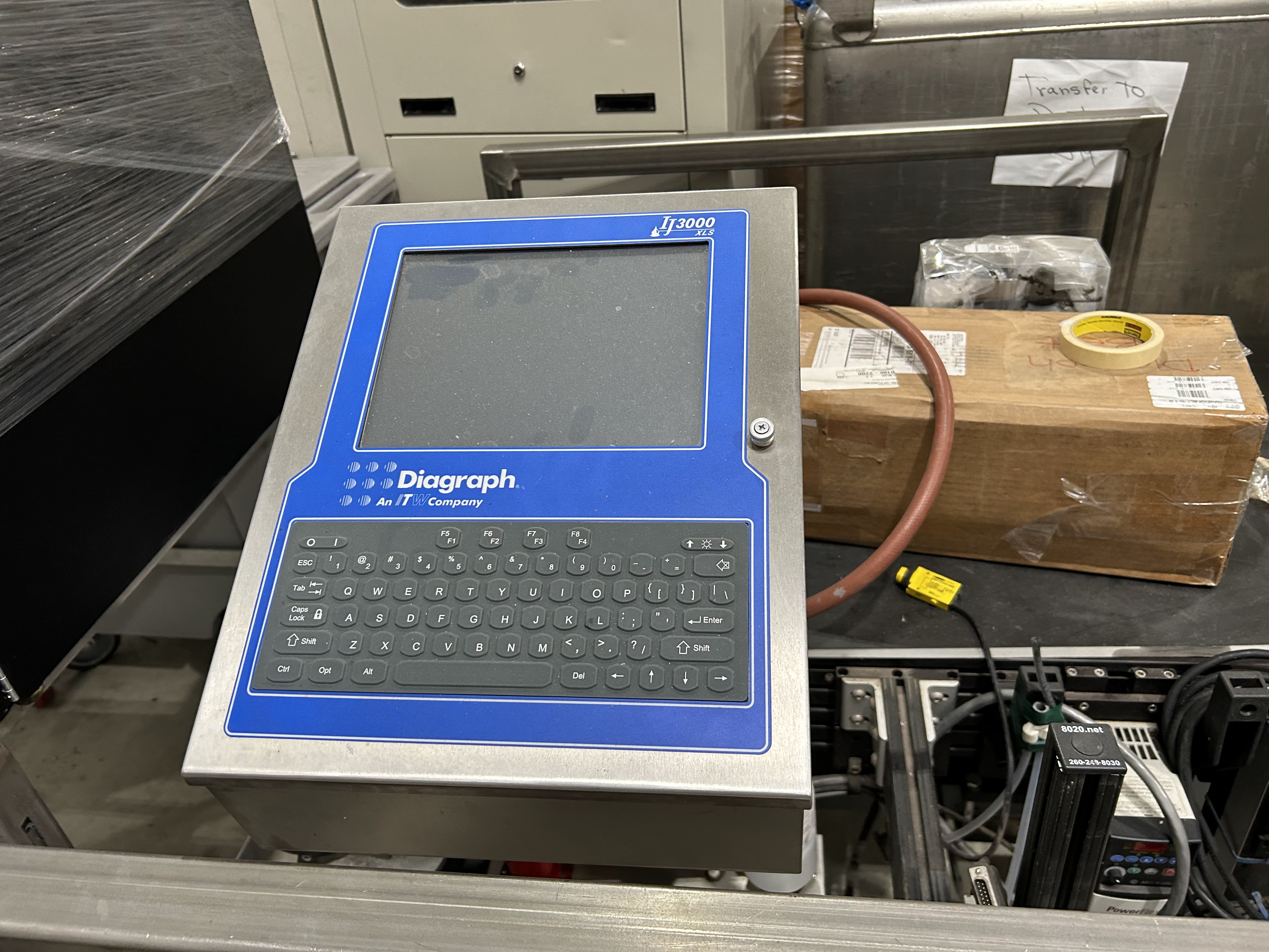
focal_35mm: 26
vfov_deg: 53.1
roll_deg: +5.1
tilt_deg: -34.6
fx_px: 953
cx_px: 634
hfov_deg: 67.3
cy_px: 476
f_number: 1.5
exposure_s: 1/60
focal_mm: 5.7
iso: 200
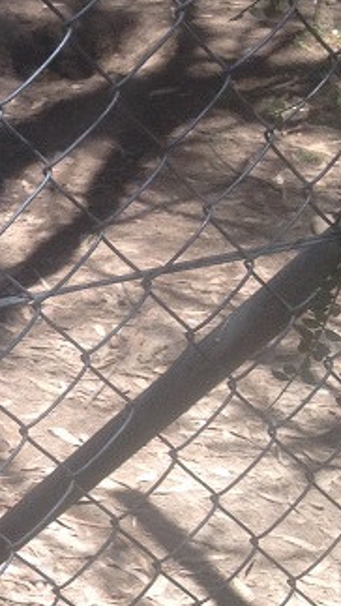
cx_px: -343
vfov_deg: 18.1
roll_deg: +1.7
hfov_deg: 9.6
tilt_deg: -22.6
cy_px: 326
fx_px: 1894
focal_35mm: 118
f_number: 2.4
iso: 50
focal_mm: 4.28
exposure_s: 1/211
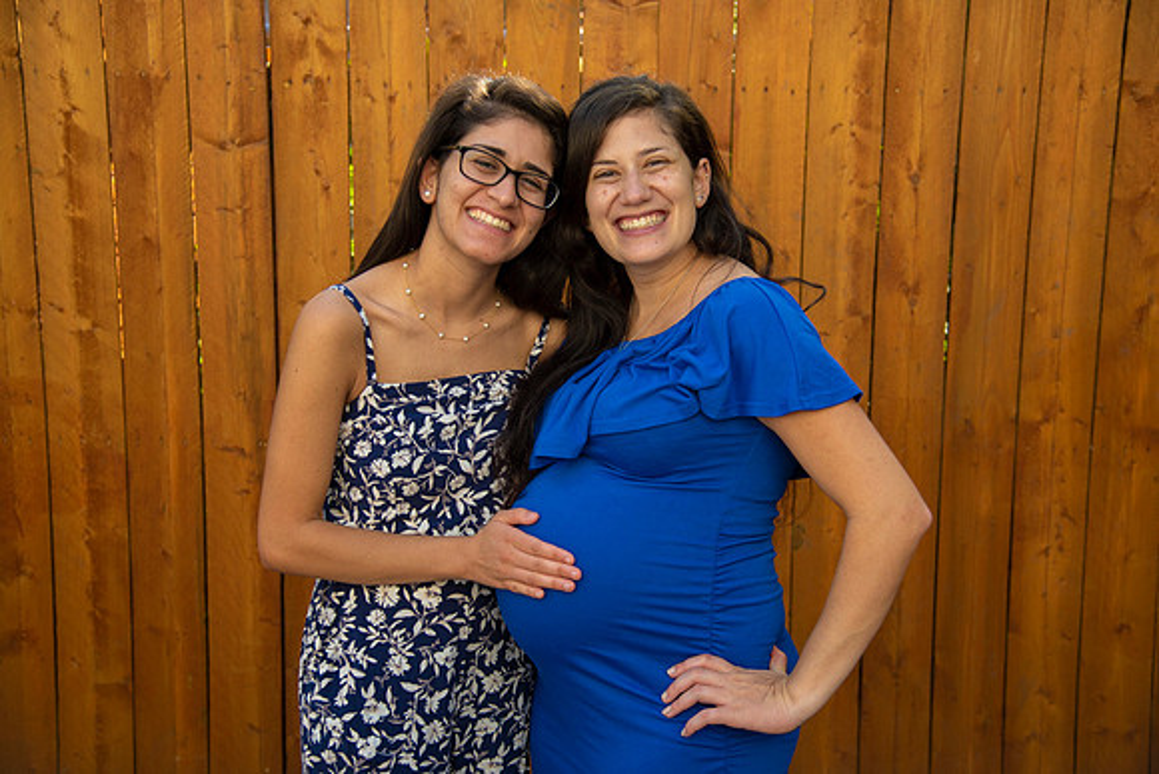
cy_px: 387
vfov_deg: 28.1
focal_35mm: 48
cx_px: 580
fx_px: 1546
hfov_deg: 41.1
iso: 125
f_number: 4
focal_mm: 48
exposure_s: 1/320
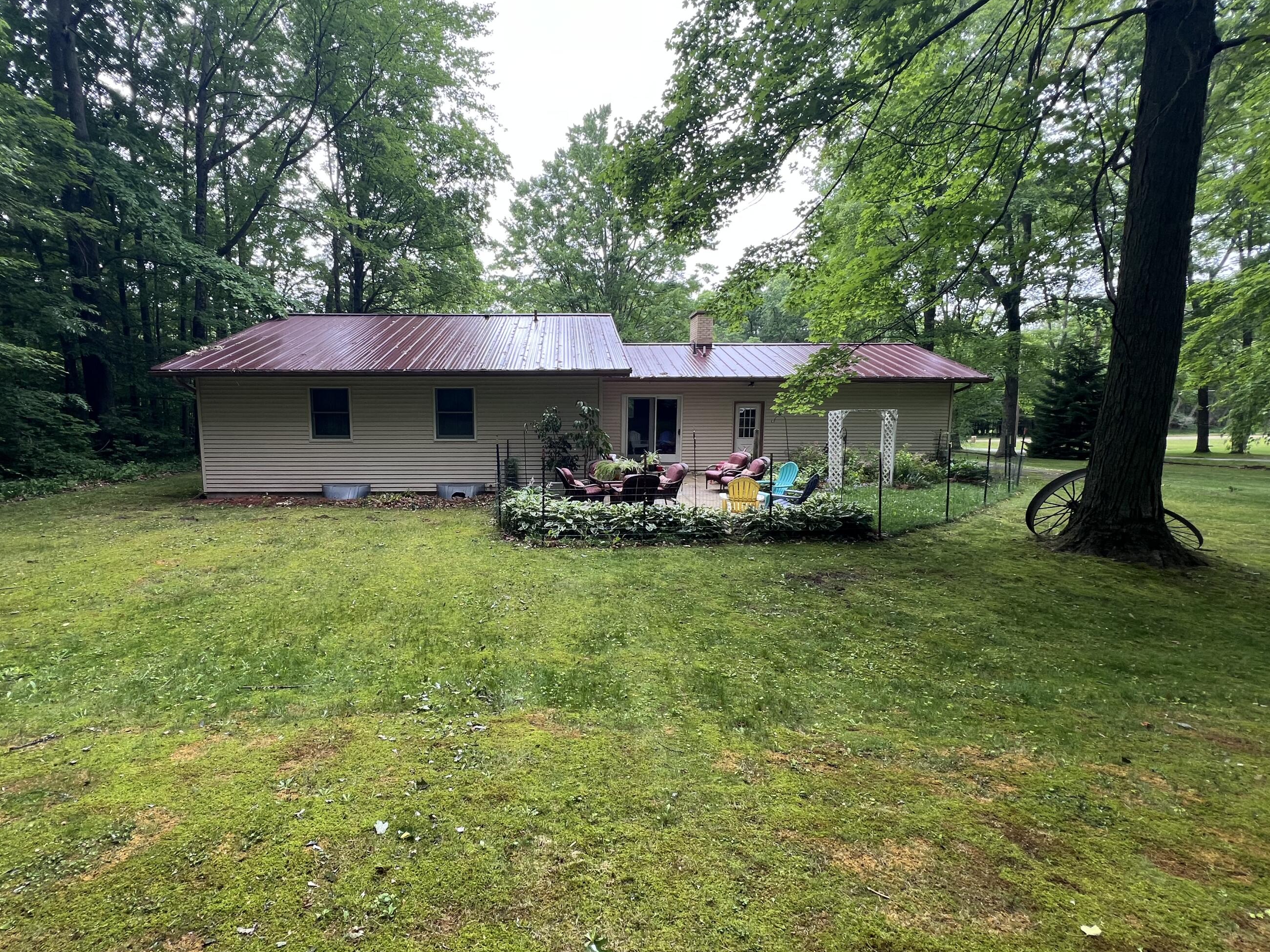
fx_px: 550
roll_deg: +0.1
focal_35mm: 15
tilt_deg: -7.2
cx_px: 569
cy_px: 474
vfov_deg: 81.7
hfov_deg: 97.8
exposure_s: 1/99
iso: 50
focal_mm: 1.57
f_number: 1.8
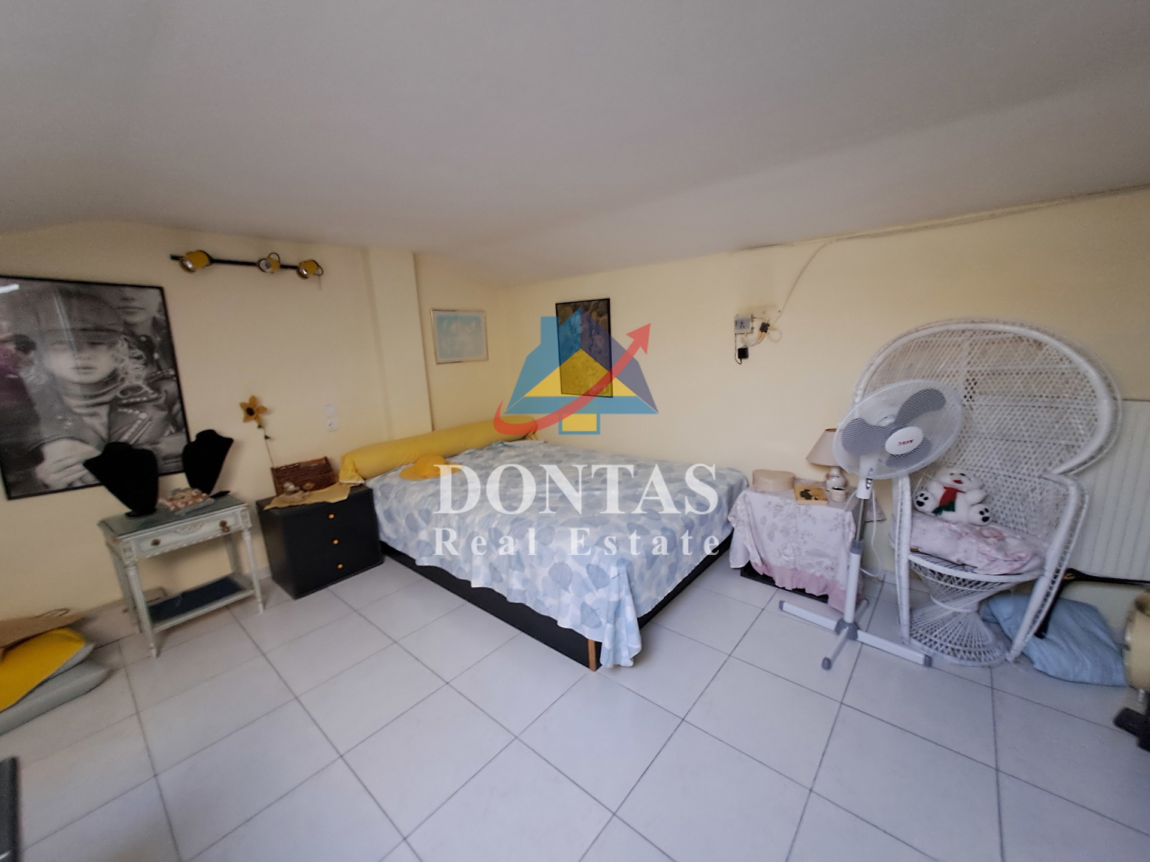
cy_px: 431
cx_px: 575
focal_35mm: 13
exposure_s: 1/33
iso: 200
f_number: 2.2
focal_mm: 1.42
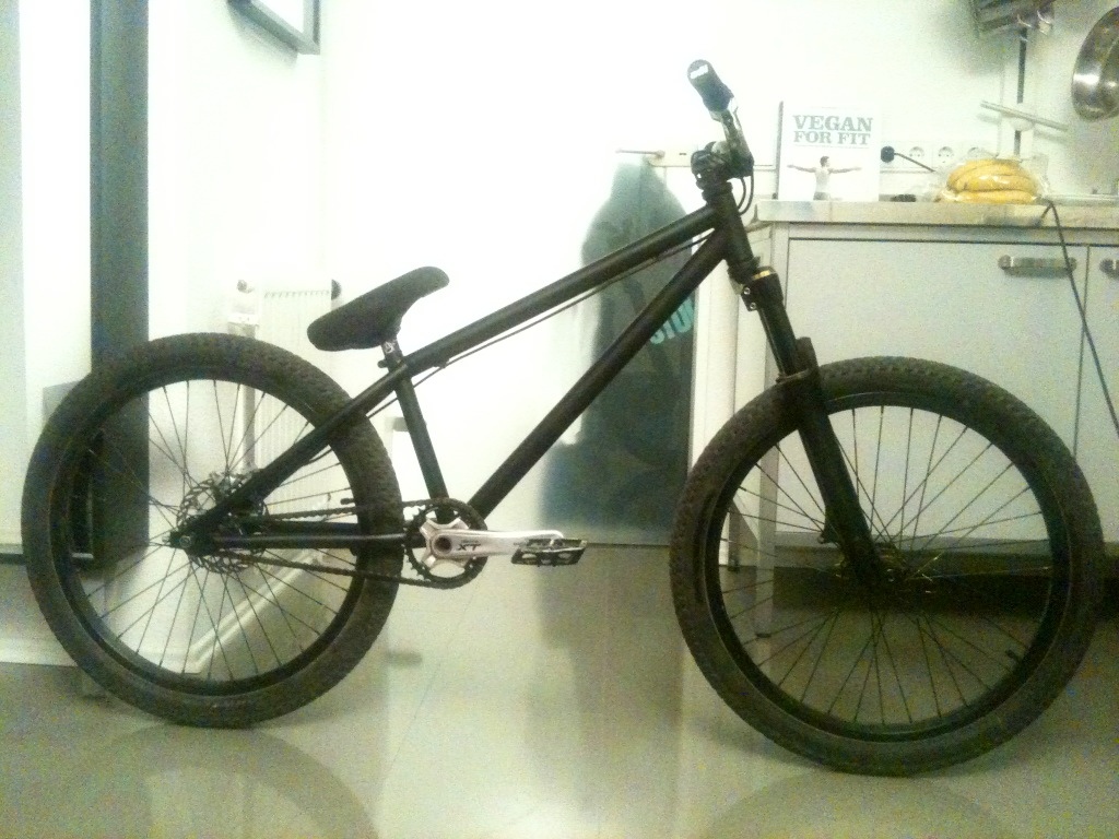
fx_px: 1131
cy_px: 420
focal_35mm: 35
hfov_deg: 52.6
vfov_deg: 40.7
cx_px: 560
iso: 640
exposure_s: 1/10
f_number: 2.8
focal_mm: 3.85
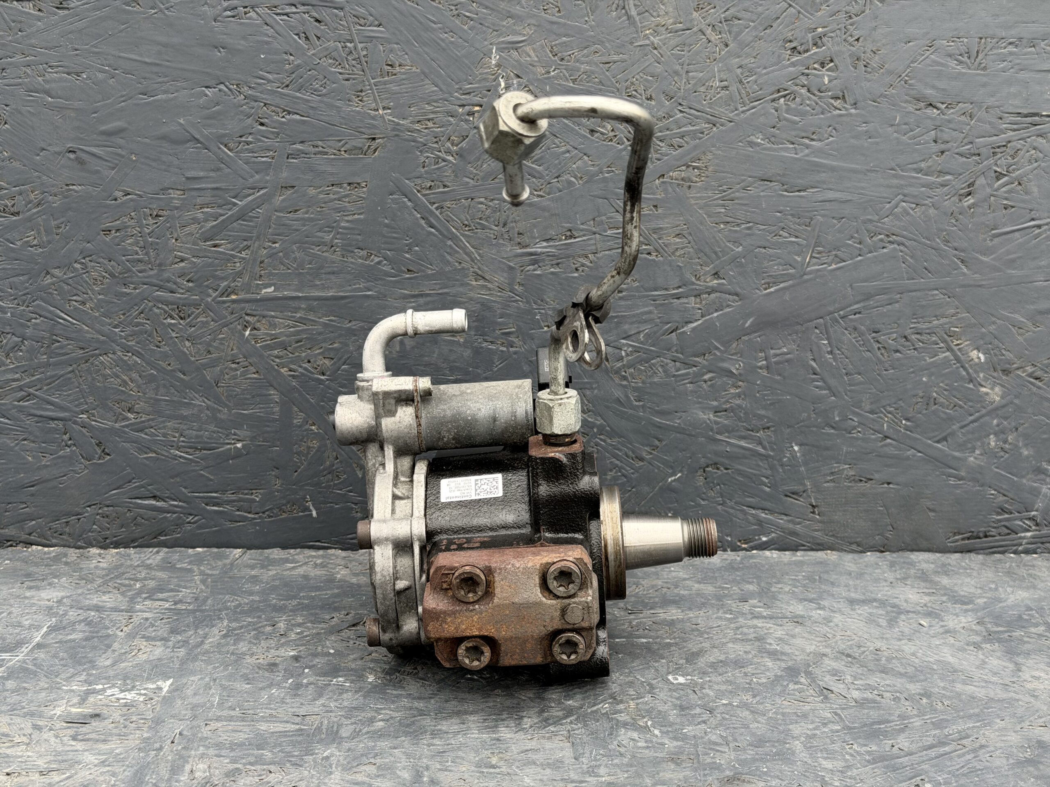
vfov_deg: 30.3
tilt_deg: -14.5
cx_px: 525
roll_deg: -0.1
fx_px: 1456
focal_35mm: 48
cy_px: 394
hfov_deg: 39.7
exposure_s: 1/280
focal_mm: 6.76
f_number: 1.78
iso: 80
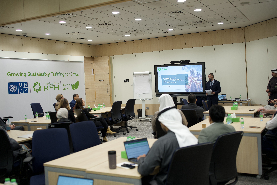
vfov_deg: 37.9
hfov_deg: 54.4
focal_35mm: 35
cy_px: 92
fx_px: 269
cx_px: 138
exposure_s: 1/100
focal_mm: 35
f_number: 2
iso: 320
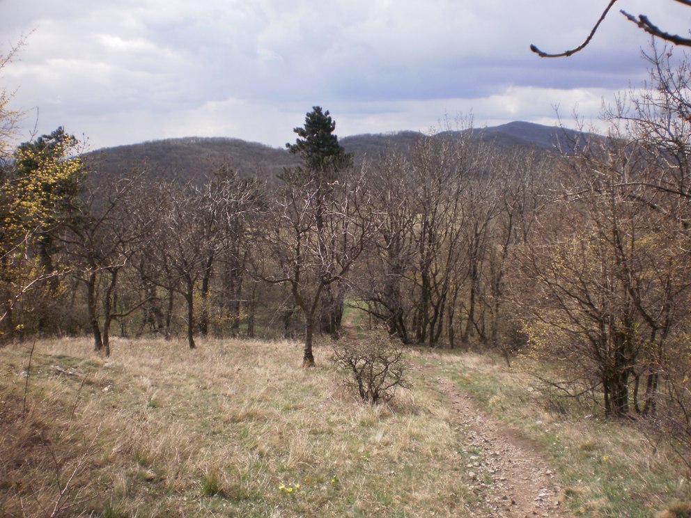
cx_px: 346
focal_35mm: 38
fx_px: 759
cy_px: 259
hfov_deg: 49.0
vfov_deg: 37.7
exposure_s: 1/1000
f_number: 3.1
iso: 100
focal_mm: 6.3
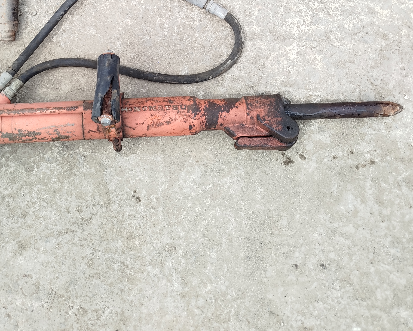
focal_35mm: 40
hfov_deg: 45.3
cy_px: 36
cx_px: 150
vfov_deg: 35.3
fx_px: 489
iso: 50
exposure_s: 1/294
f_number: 1.7
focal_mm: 5.31
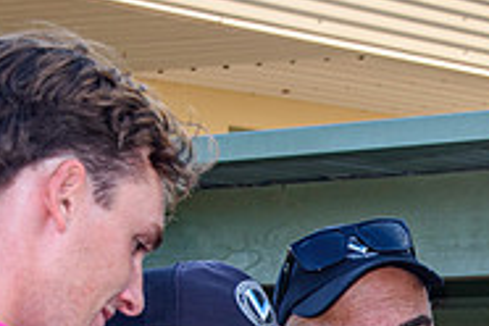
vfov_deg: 6.0
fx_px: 3083
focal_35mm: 227
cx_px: 677
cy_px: 551
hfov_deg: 8.9
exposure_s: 1/160
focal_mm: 30
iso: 100
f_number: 4
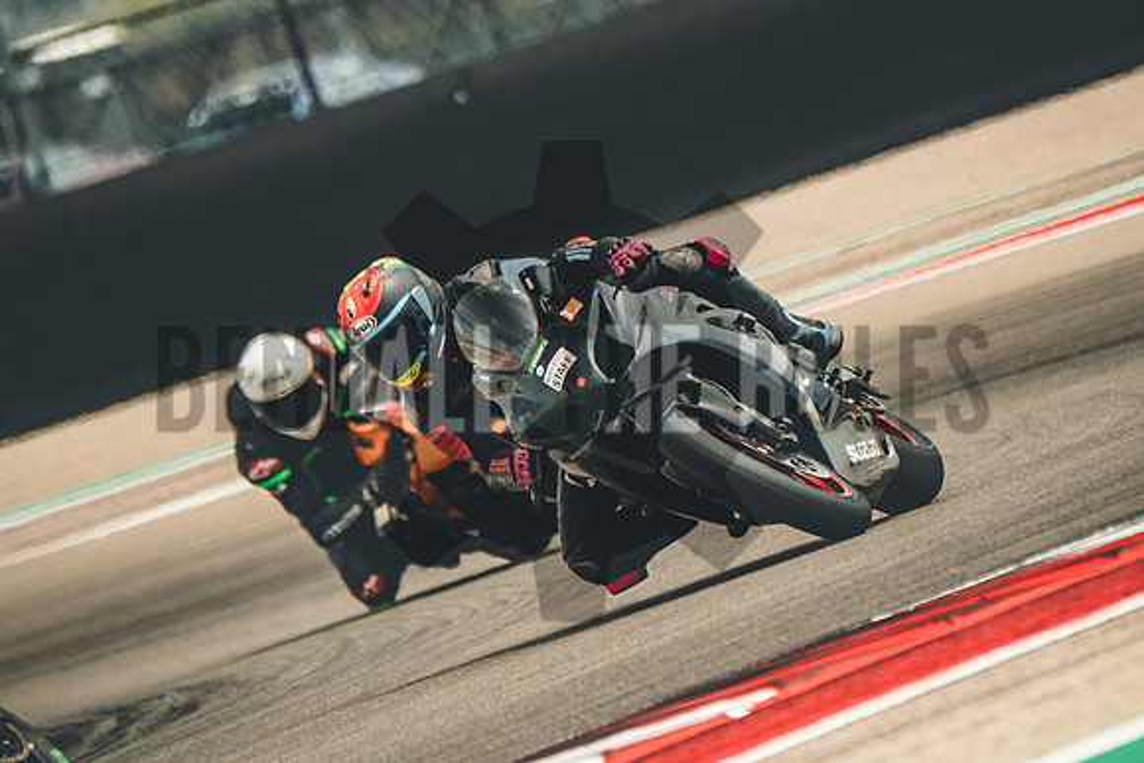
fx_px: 24682
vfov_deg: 1.8
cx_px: 680
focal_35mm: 777
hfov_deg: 2.7
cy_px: 339
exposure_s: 1/2500
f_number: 5.6
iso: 1000
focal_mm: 400
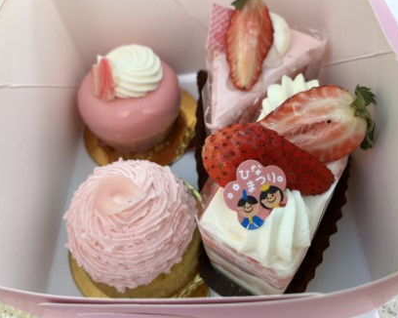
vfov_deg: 51.5
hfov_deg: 62.2
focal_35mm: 28
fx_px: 330
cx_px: 201
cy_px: 155
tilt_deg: -56.5
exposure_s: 1/449
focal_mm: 5.1
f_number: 1.6
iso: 50
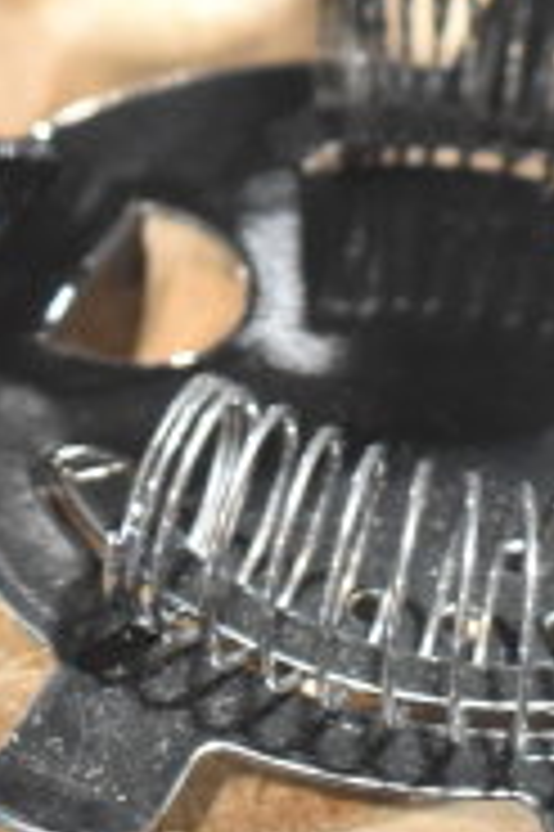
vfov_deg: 10.8
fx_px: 4116
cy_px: -668
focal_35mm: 178
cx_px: 392
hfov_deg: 7.7
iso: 1250
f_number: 3.8
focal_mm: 24
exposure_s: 1/40
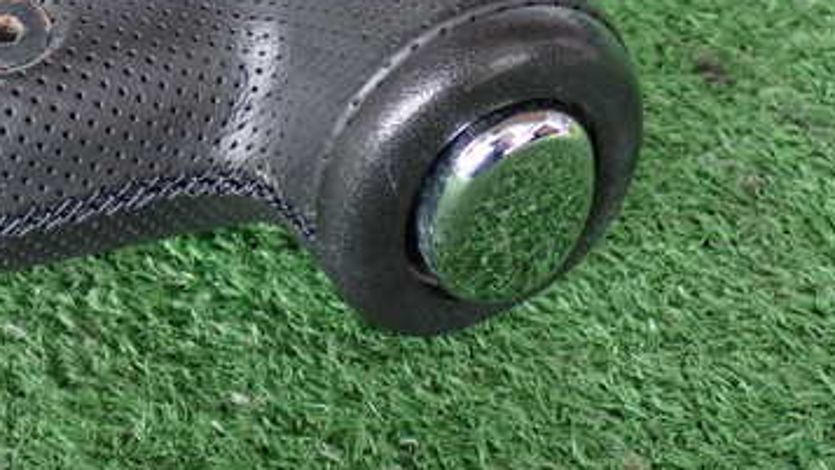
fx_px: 1661
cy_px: 12
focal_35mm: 75
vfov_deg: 15.8
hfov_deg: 27.6
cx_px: 166
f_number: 2.8
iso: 640
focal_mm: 7.31
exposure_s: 1/40
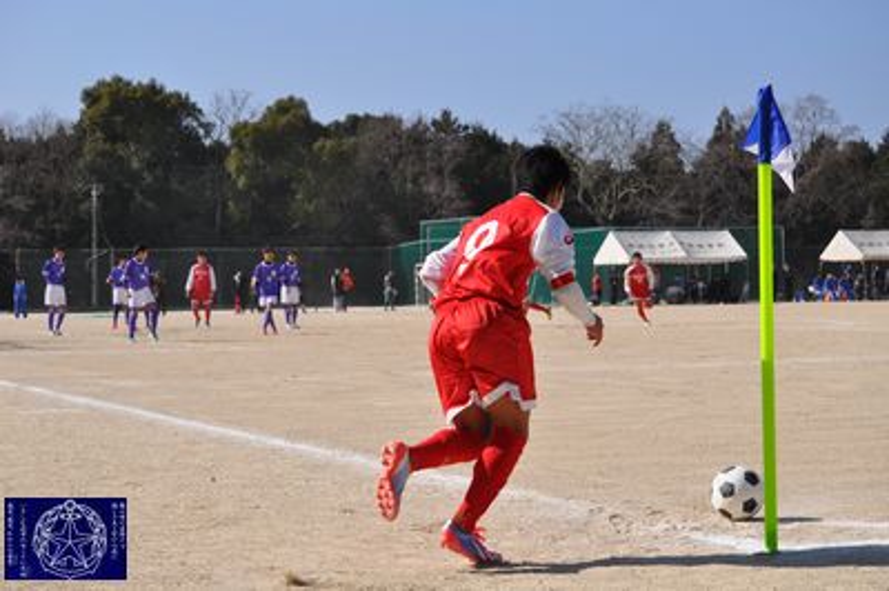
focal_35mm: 82
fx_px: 2036
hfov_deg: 24.6
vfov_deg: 16.5
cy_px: 296
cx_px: 444
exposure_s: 1/1600
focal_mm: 55
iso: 400
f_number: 7.1
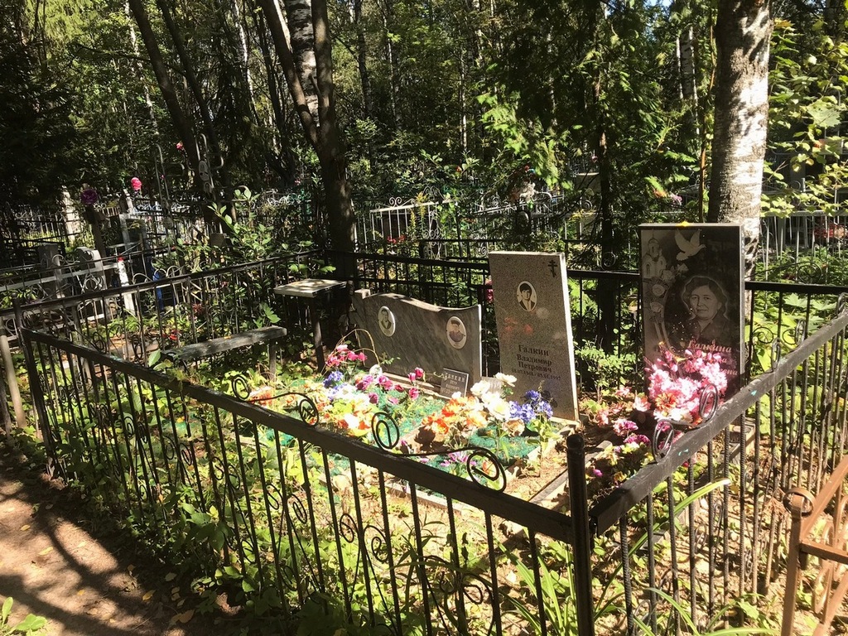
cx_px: 424
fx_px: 686
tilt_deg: -13.7
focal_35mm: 28
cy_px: 318
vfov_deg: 49.7
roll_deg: +5.7
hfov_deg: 63.4
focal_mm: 3.99
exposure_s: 1/563
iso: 20
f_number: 1.8
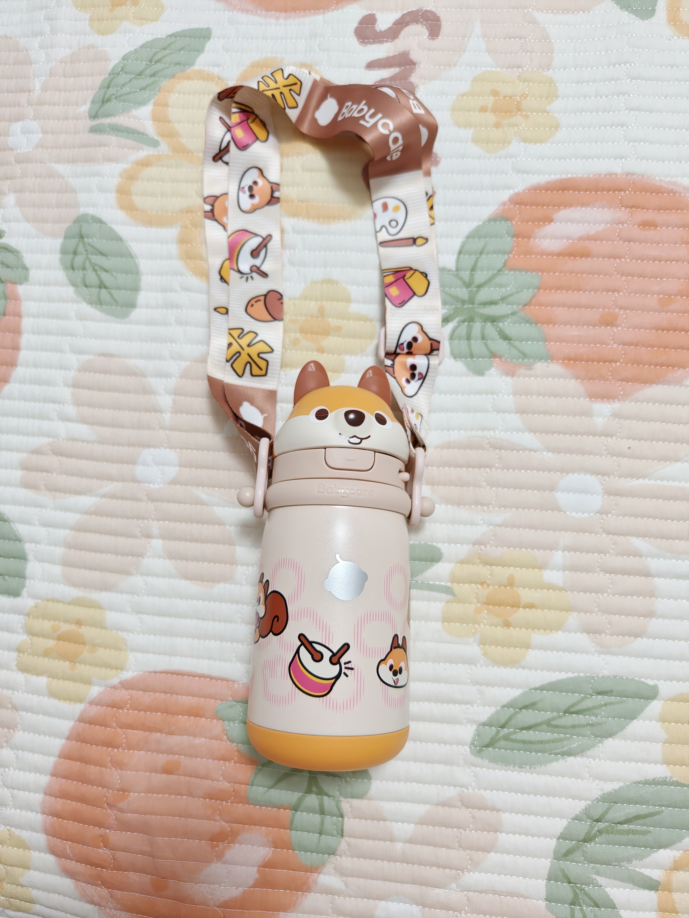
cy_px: 459
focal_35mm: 23
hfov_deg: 58.9
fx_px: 610
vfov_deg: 73.9
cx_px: 344
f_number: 1.8
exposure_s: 1/100
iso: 800
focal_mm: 8.67
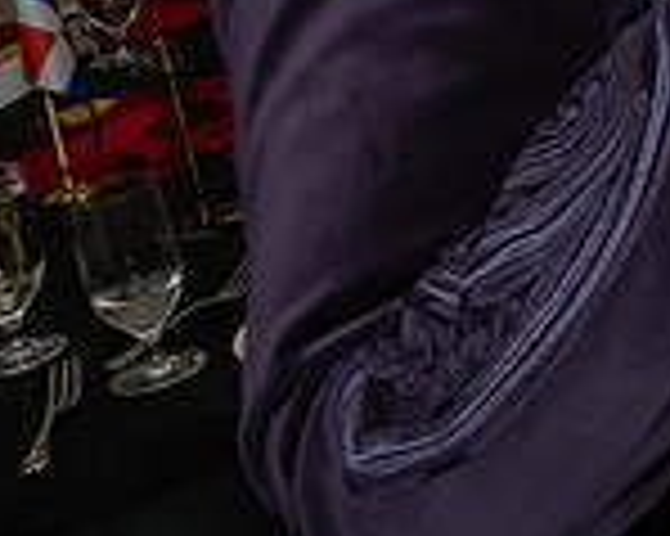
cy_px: -425
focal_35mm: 115
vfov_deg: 12.3
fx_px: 2279
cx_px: 1476
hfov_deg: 13.5
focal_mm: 17
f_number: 7.1
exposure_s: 1/250
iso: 640
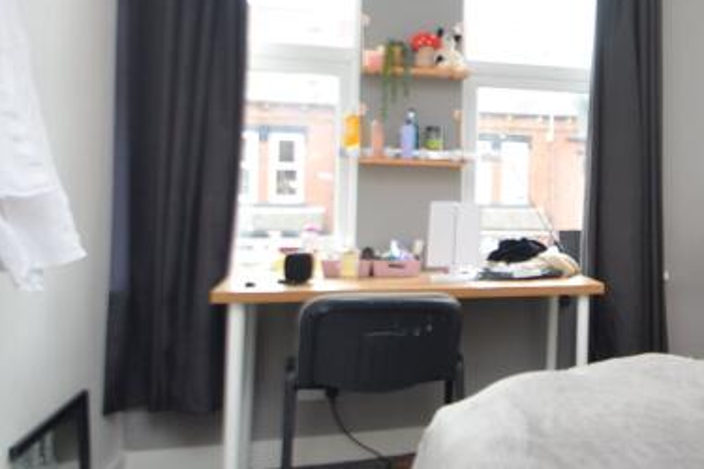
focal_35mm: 41
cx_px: 839
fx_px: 802
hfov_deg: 36.7
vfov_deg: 32.6
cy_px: 212
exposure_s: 1/60
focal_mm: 10
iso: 400
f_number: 4
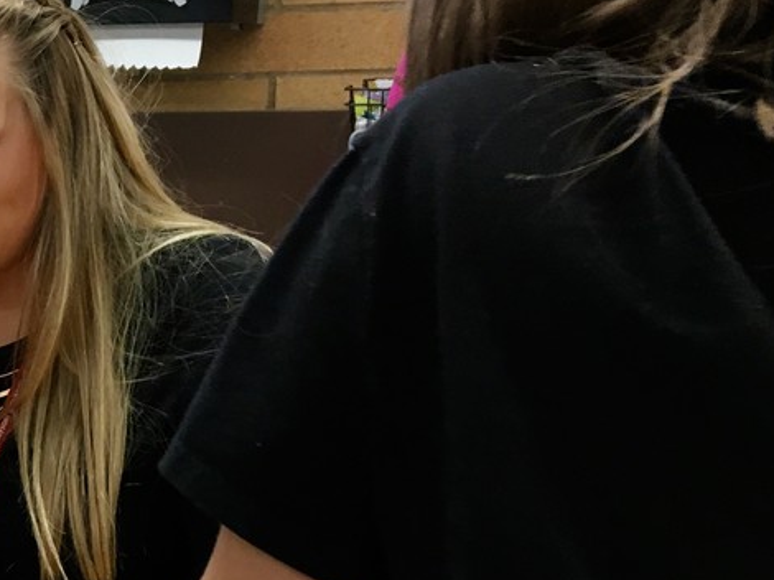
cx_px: -296
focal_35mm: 82
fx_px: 1833
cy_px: 524
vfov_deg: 17.7
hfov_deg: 21.1
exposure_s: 1/30
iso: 80
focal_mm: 4.15
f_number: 2.2
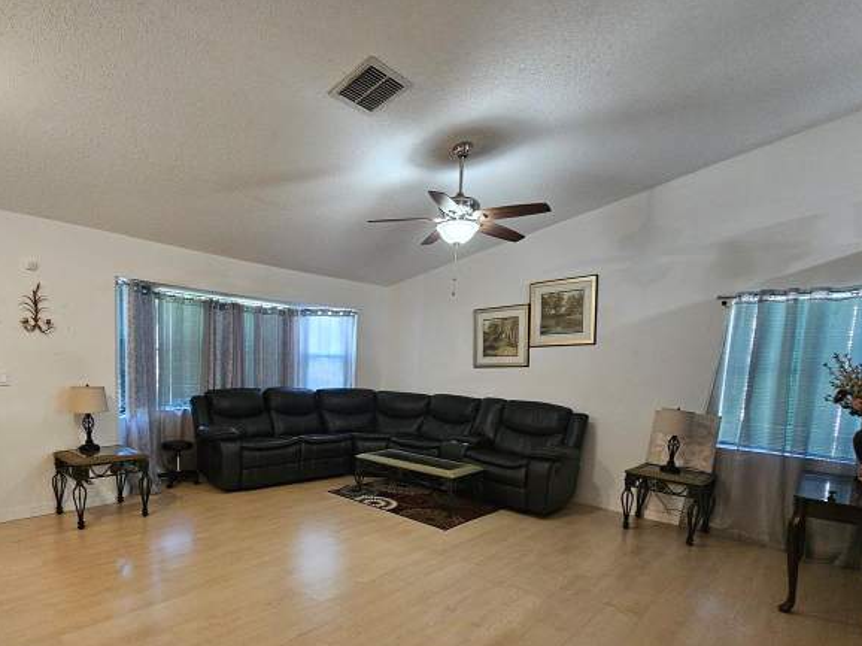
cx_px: 352
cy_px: 416
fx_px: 448
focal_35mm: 18
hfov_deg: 86.9
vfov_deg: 70.0
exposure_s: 1/40
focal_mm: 2.2
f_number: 2.2
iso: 400
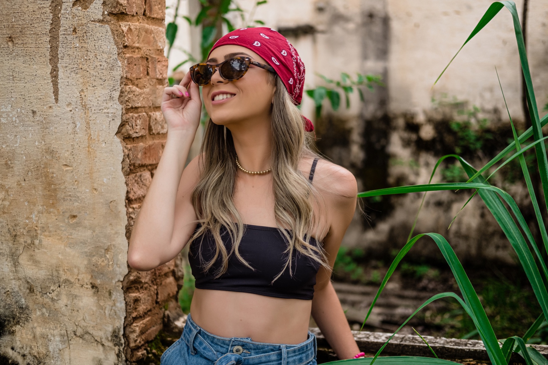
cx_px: 274
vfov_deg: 25.5
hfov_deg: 37.5
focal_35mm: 53
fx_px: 807
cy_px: 182
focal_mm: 35
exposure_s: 1/200
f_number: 2
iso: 320
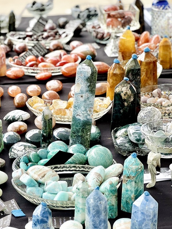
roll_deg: -0.3
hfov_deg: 12.5
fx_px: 782
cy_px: 166
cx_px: 42
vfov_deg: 16.6
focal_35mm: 118
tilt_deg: -24.3
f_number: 2.8
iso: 25
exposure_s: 1/166
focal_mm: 9
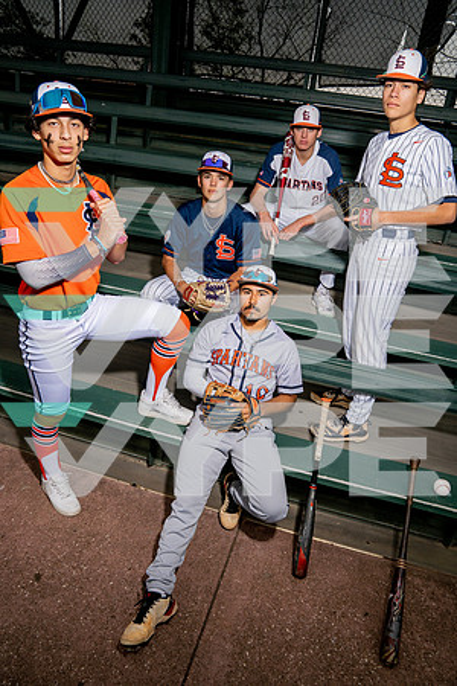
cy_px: 343
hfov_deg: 53.1
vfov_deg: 73.7
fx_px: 457
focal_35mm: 24
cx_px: 228
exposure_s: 1/250
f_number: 10
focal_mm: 24
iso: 200
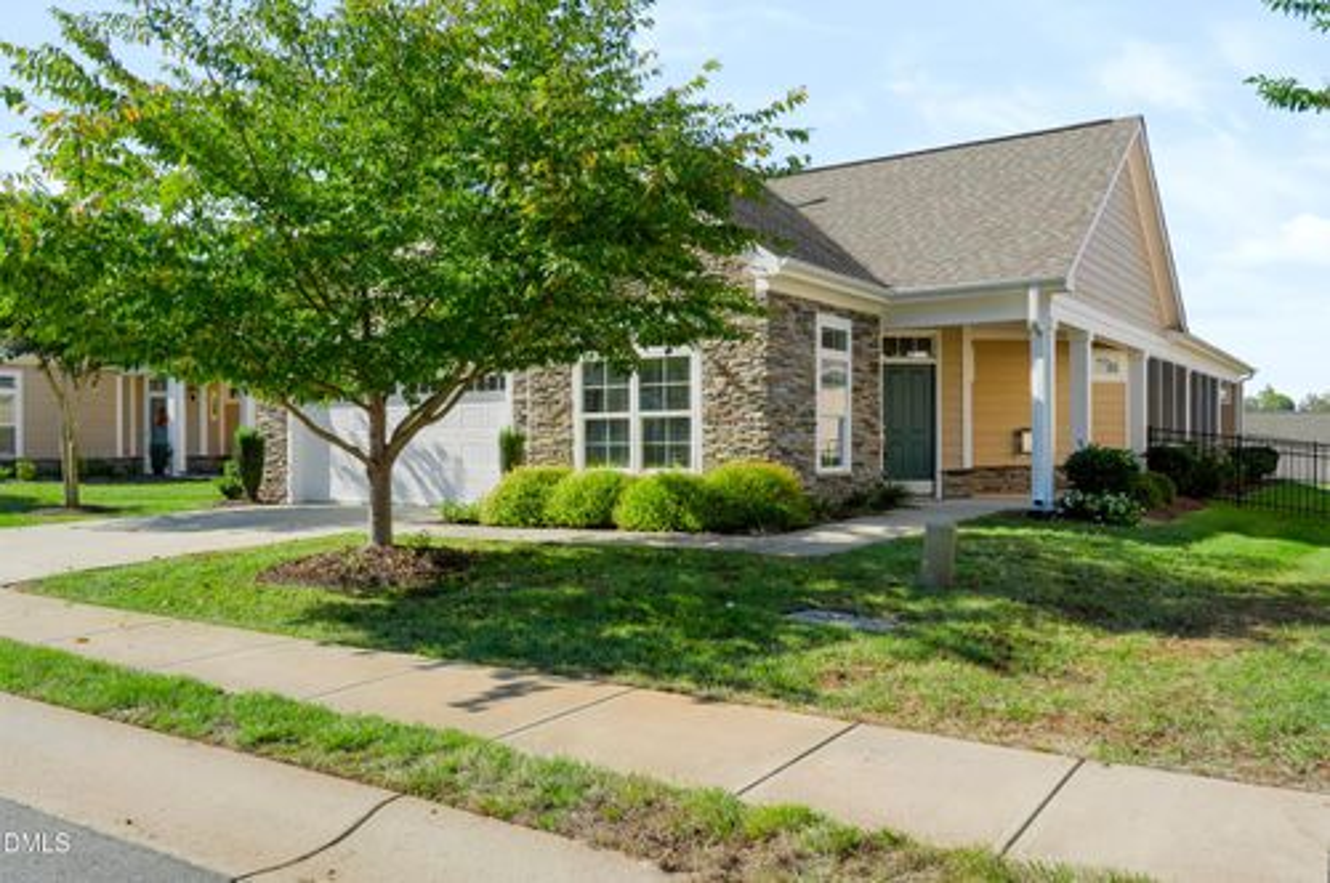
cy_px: 442
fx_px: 1079
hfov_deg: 63.3
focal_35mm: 29
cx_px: 665
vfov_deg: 44.5
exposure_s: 1/400
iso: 100
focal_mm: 19.5
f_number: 8
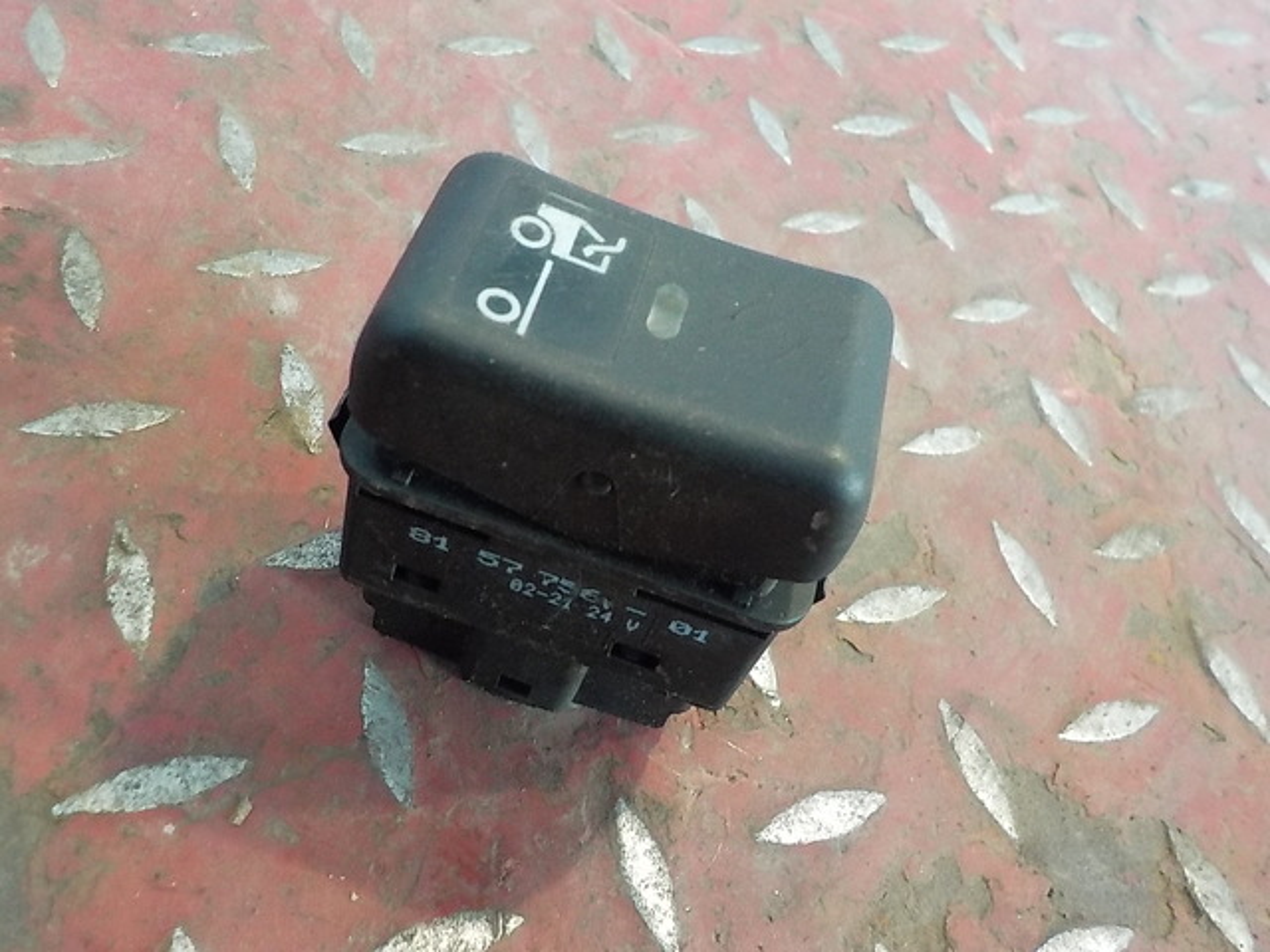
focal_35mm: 30
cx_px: 635
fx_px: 1101
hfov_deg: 60.0
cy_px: 476
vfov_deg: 46.8
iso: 800
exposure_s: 1/50
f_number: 3.3
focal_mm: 4.1
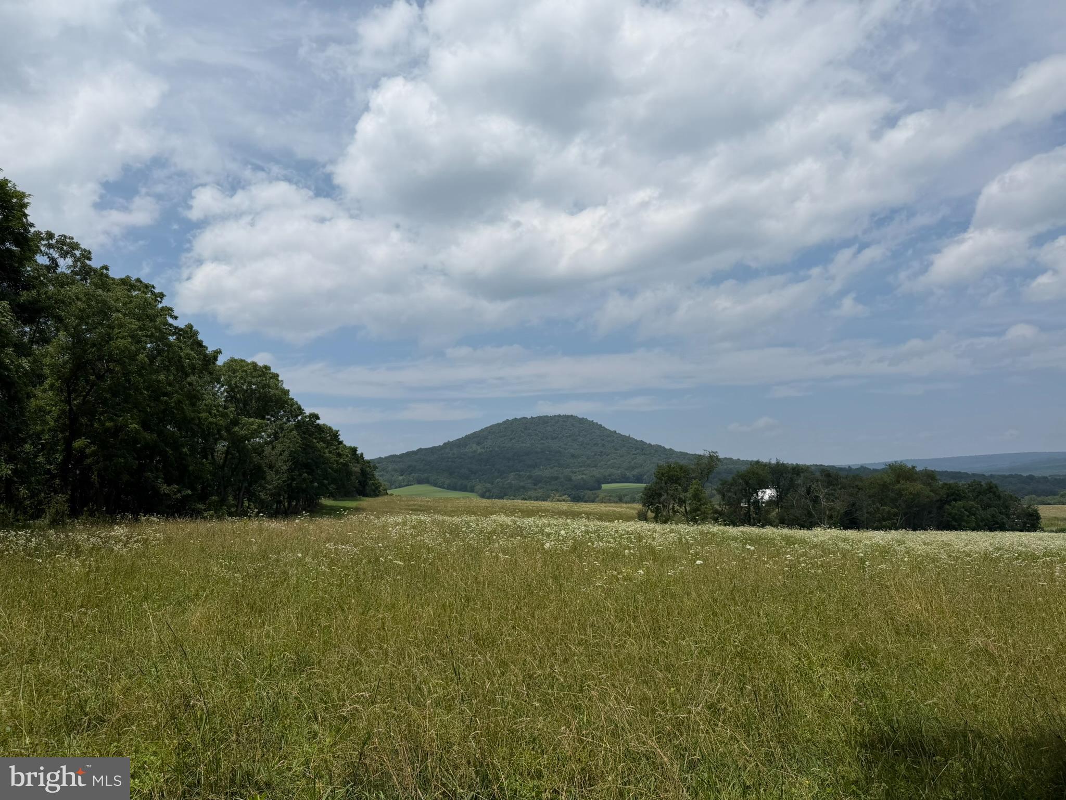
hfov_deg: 71.6
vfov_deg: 56.8
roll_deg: +2.8
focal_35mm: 24
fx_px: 739
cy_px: 400
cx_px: 533
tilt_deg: +7.8
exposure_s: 1/11905
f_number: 1.78
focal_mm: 6.76
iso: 80
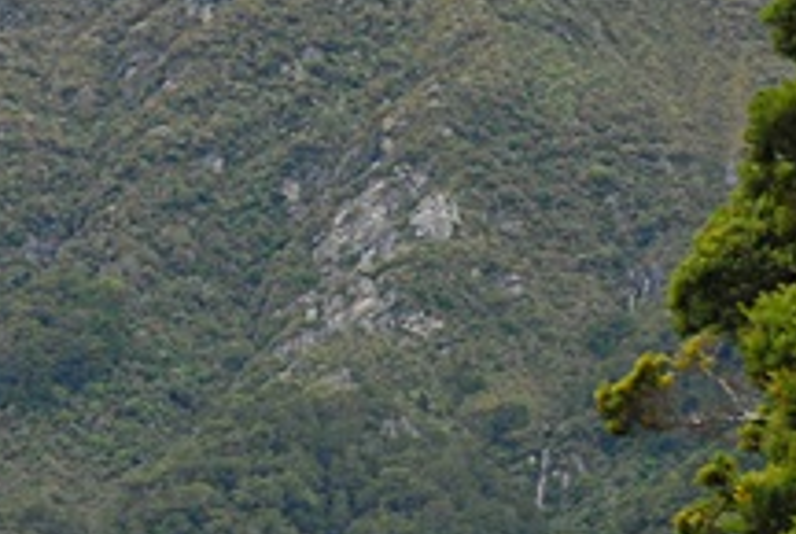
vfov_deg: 3.5
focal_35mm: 389
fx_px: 8619
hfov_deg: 5.3
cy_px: 74
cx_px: -177
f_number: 6.3
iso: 400
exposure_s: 1/320
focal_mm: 70
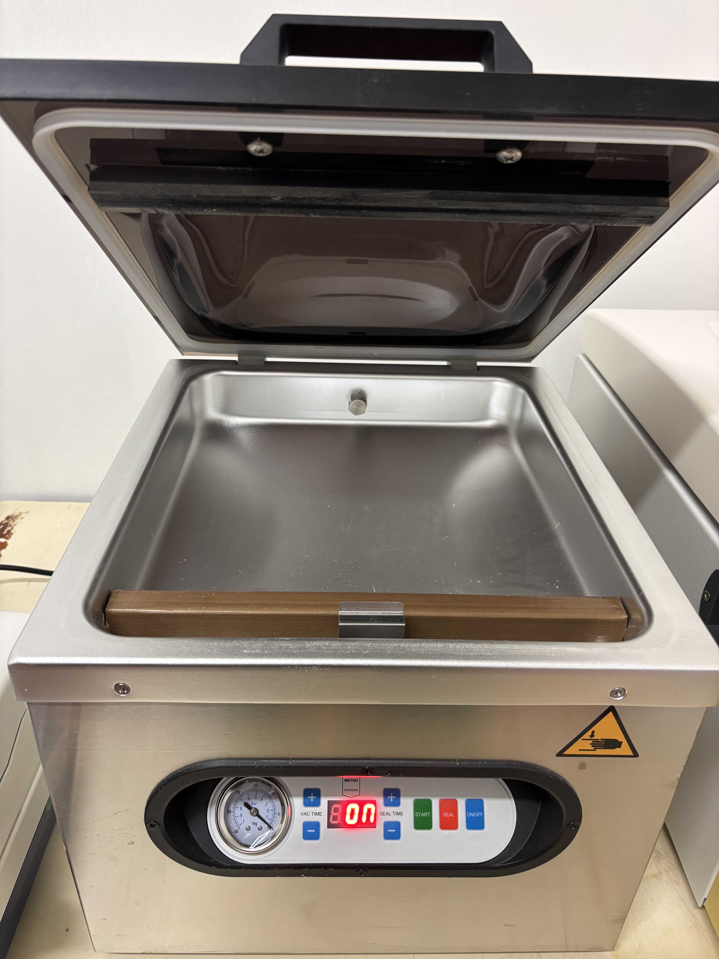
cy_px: 480
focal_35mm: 26
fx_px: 720
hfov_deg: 53.1
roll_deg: -2.1
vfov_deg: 67.3
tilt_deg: -30.4
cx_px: 360
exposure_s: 1/50
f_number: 1.6
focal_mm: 5.96
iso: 250
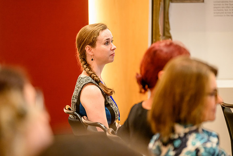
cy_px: 78
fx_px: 988
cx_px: 116
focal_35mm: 153
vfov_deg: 9.0
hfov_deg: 13.5
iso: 4000
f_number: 2.8
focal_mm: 150
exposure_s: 1/125
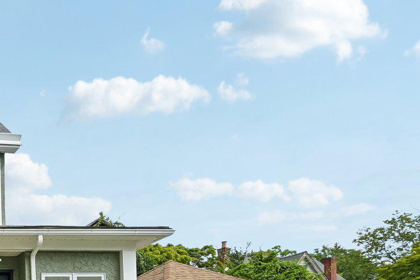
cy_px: 222
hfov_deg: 33.0
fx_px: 455
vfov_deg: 33.3
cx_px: -153
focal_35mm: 39
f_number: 8
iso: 100
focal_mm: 14
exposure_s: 1/160
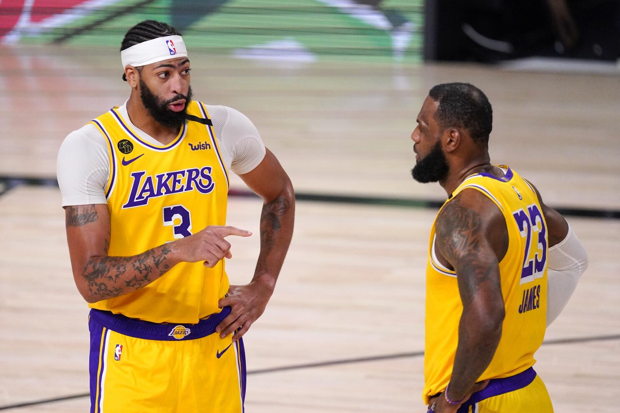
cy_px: 206
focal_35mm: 600
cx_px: 310
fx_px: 10334
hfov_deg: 3.4
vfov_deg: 2.3
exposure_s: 1/2000
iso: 8000
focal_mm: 600
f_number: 4
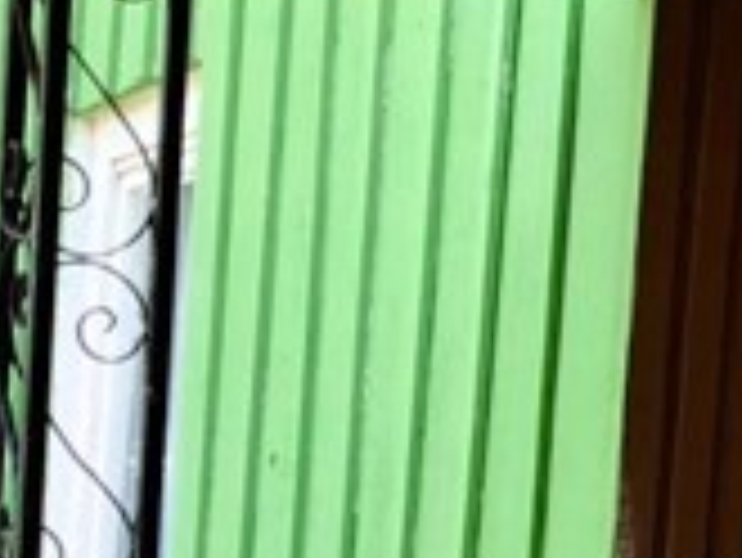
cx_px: 1641
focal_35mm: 174
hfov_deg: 10.2
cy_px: 1089
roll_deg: -1.9
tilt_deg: -2.9
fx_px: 3732
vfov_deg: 8.2
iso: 64
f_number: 1.8
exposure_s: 1/120
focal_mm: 3.99
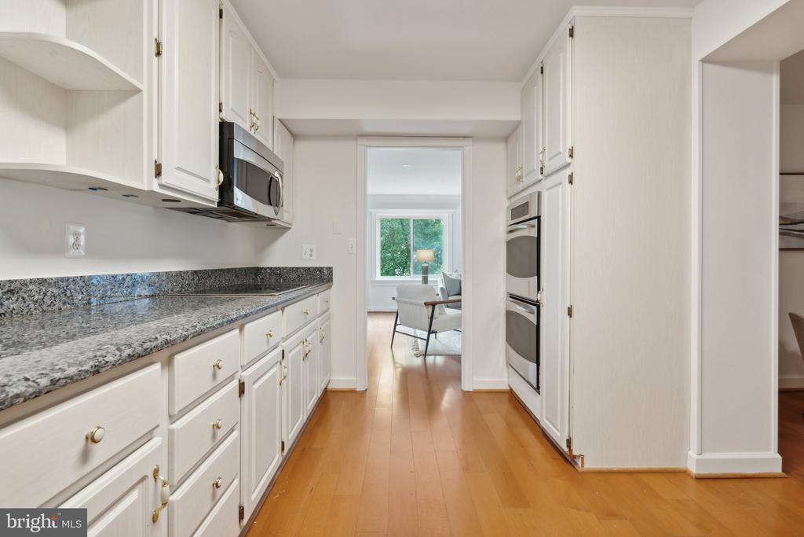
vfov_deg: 73.8
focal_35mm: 16
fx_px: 357
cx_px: 402
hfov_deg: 96.7
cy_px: 268
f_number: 9
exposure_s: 1/8
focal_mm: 16
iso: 400
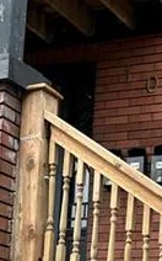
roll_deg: +0.4
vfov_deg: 20.2
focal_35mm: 100
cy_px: 260
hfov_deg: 12.7
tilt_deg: +11.0
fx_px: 708
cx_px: 204
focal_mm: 5.7
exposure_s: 1/121
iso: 50
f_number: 1.5
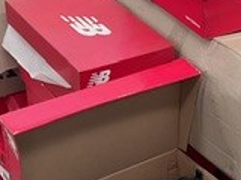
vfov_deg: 12.6
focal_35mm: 116
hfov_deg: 16.5
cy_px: 183
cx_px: 258
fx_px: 808
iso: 64
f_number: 1.8
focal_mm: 3
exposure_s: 1/60
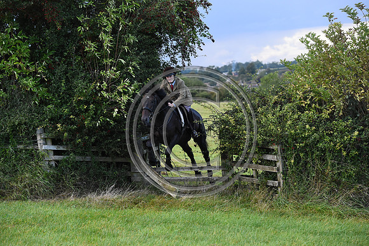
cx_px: 184
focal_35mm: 135
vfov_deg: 10.1
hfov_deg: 15.2
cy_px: 123
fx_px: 1383
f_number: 5.6
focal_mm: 135
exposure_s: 1/1250
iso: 3200
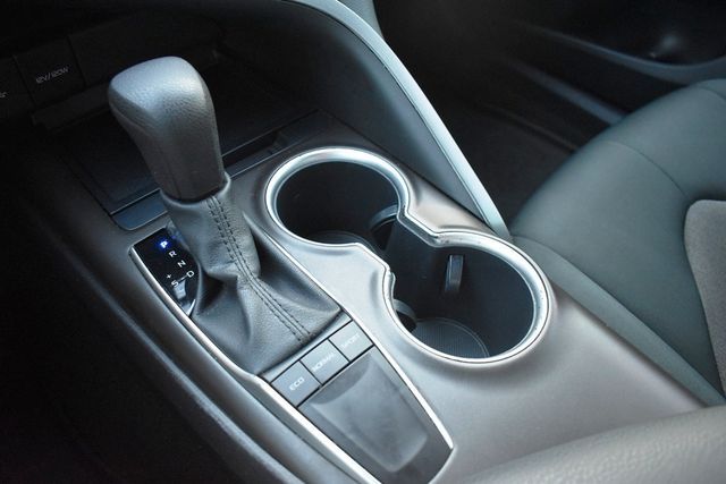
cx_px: 363
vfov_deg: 48.0
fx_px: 545
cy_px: 242
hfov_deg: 67.4
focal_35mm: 27
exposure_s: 1/125
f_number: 3.5
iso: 2200
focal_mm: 18
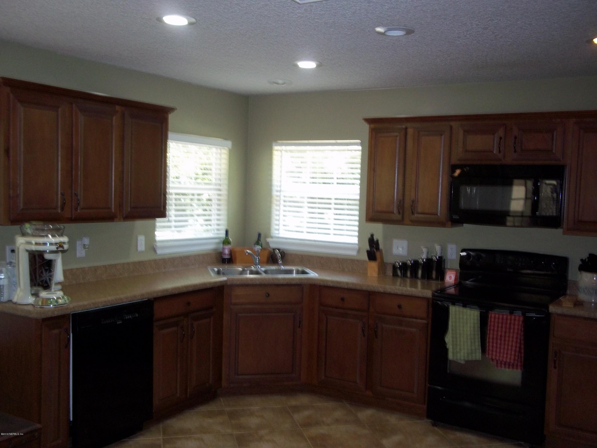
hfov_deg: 51.4
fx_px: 621
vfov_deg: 39.7
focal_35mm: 36
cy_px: 224
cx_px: 298
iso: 160
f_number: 3.1
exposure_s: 1/30
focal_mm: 6.5
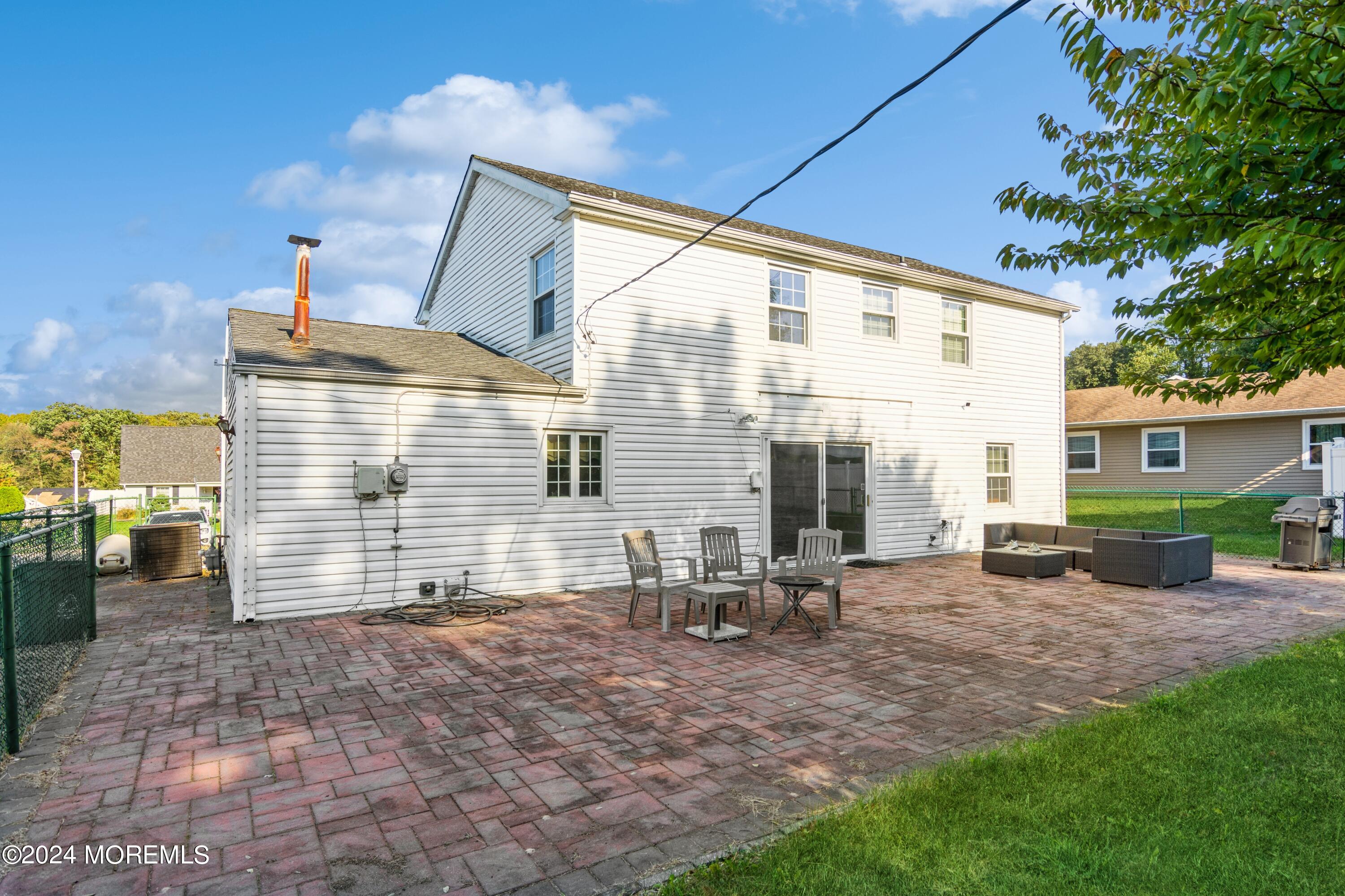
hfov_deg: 90.0
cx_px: 672
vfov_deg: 67.4
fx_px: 672
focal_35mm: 18
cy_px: 448
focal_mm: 12
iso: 100
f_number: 8
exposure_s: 1/160
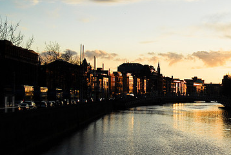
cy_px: 83
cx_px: 183
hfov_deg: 19.8
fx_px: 656
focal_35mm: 102
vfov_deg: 13.5
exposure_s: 1/100
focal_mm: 42
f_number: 4.5
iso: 100
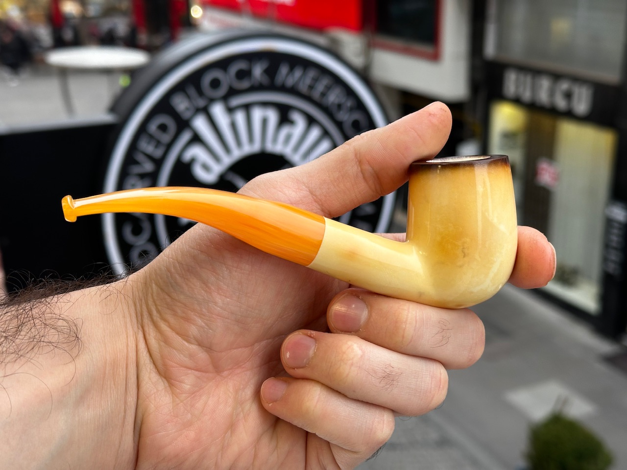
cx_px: 314
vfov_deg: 30.3
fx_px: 869
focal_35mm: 48
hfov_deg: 39.7
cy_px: 235
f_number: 1.78
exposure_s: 1/100
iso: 80
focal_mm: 6.86
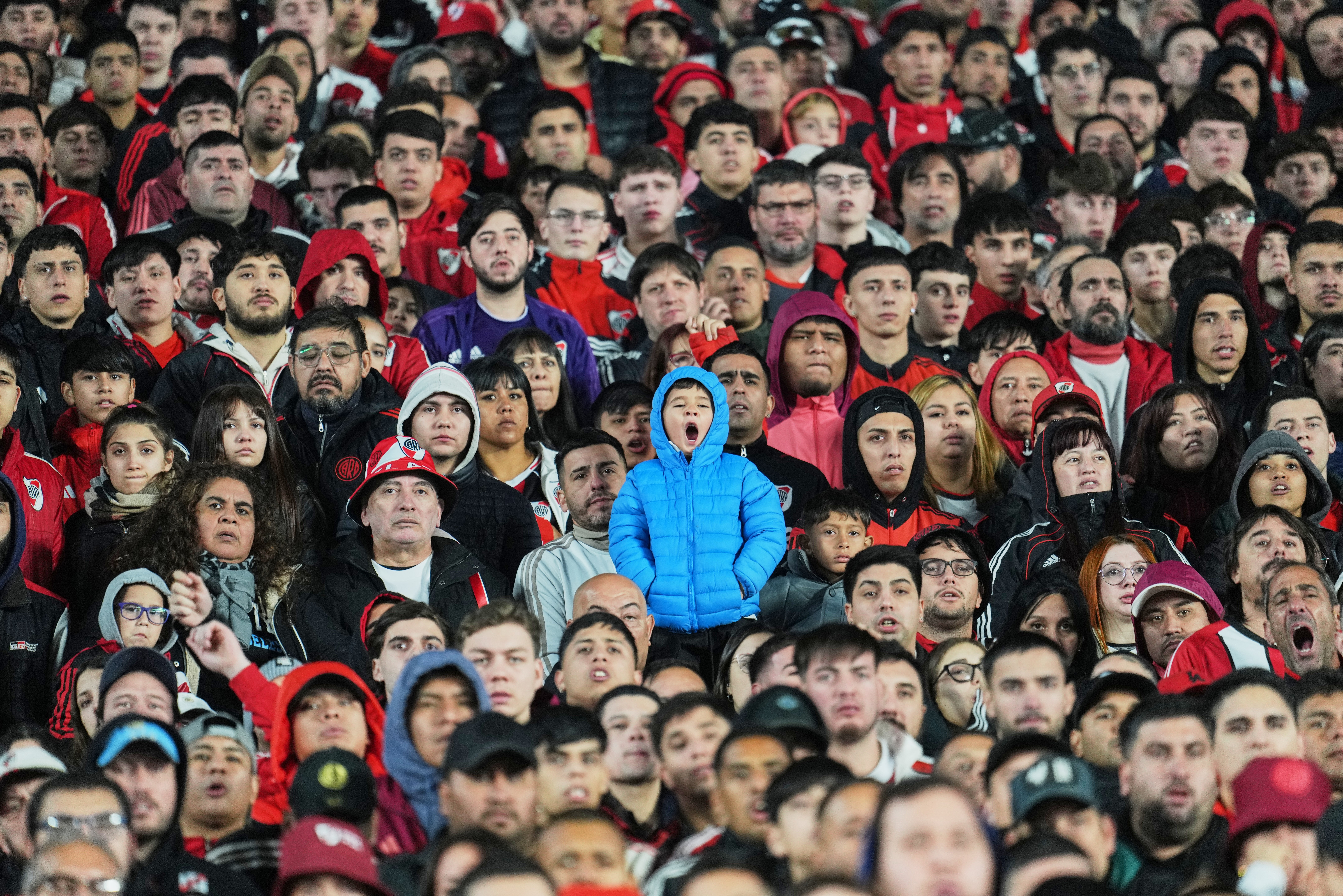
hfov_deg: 6.9
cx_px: 672
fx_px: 11191
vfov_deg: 4.6
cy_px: 448
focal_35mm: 300
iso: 1600
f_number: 2.8
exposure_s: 1/400
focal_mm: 300
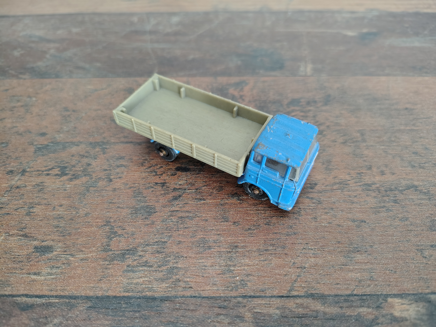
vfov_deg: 56.8
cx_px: 218
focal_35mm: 24
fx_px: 302
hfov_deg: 71.6
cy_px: 164
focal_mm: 5.56
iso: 1034
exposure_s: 1/50
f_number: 1.8
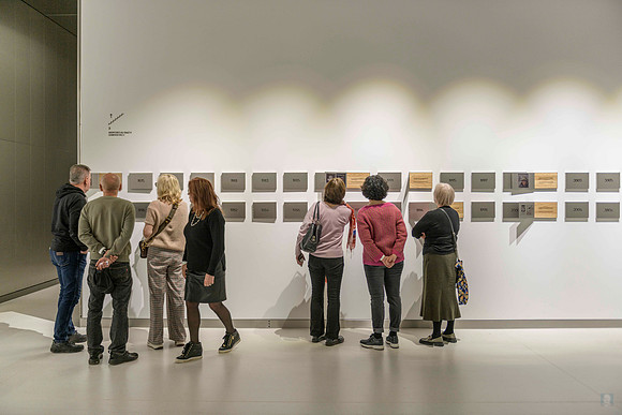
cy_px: 208
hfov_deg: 60.2
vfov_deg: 42.3
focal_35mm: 31
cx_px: 311
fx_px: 536
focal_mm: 31
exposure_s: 1/60
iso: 180
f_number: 2.8
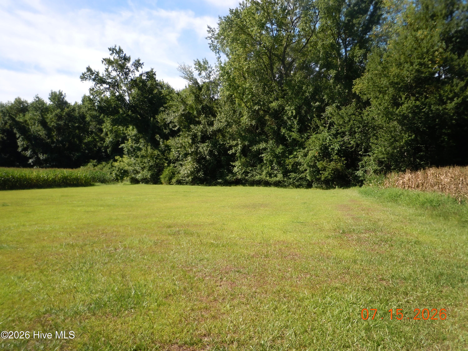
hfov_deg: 63.4
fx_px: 379
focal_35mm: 28
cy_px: 176
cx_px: 234
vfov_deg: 49.7
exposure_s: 1/500
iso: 100
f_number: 3.7
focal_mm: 5
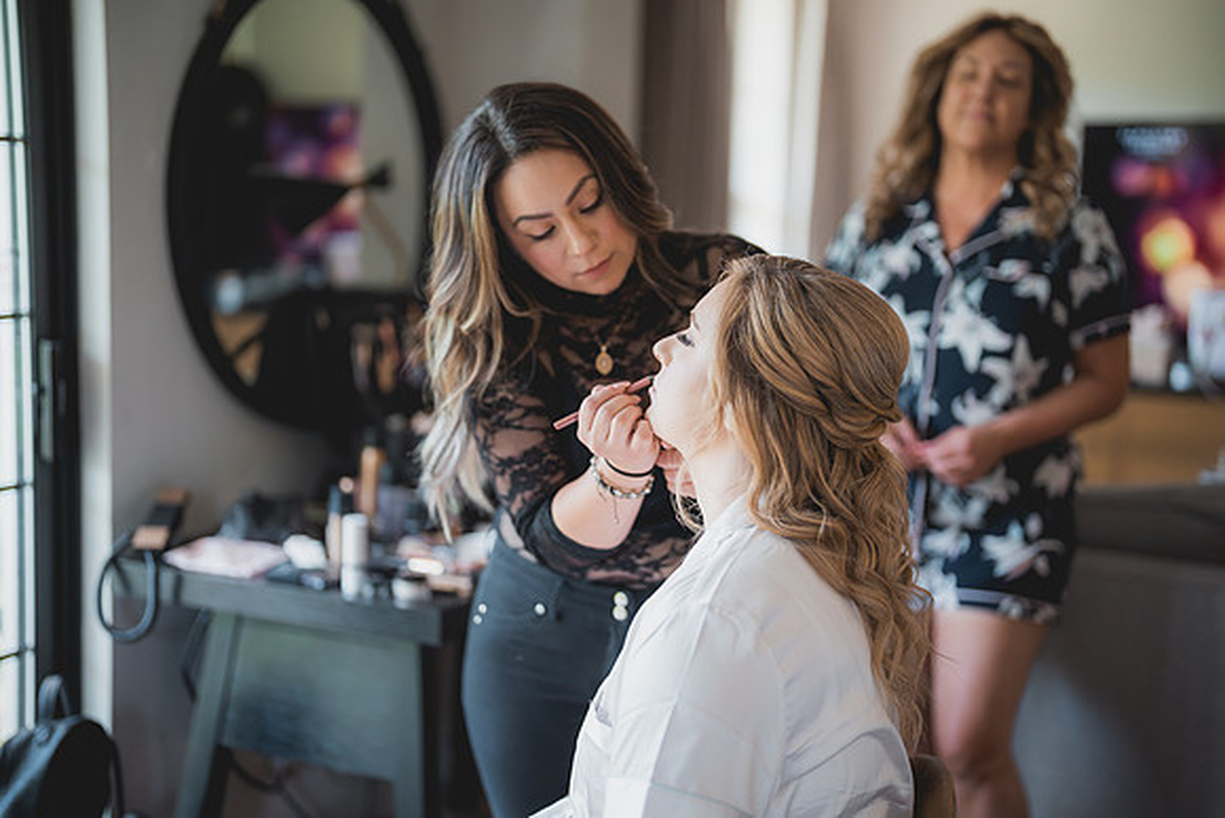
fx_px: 1702
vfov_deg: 27.0
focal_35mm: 50
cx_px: 612
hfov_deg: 39.6
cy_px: 409
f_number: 1.2
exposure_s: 1/200
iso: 160
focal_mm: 50
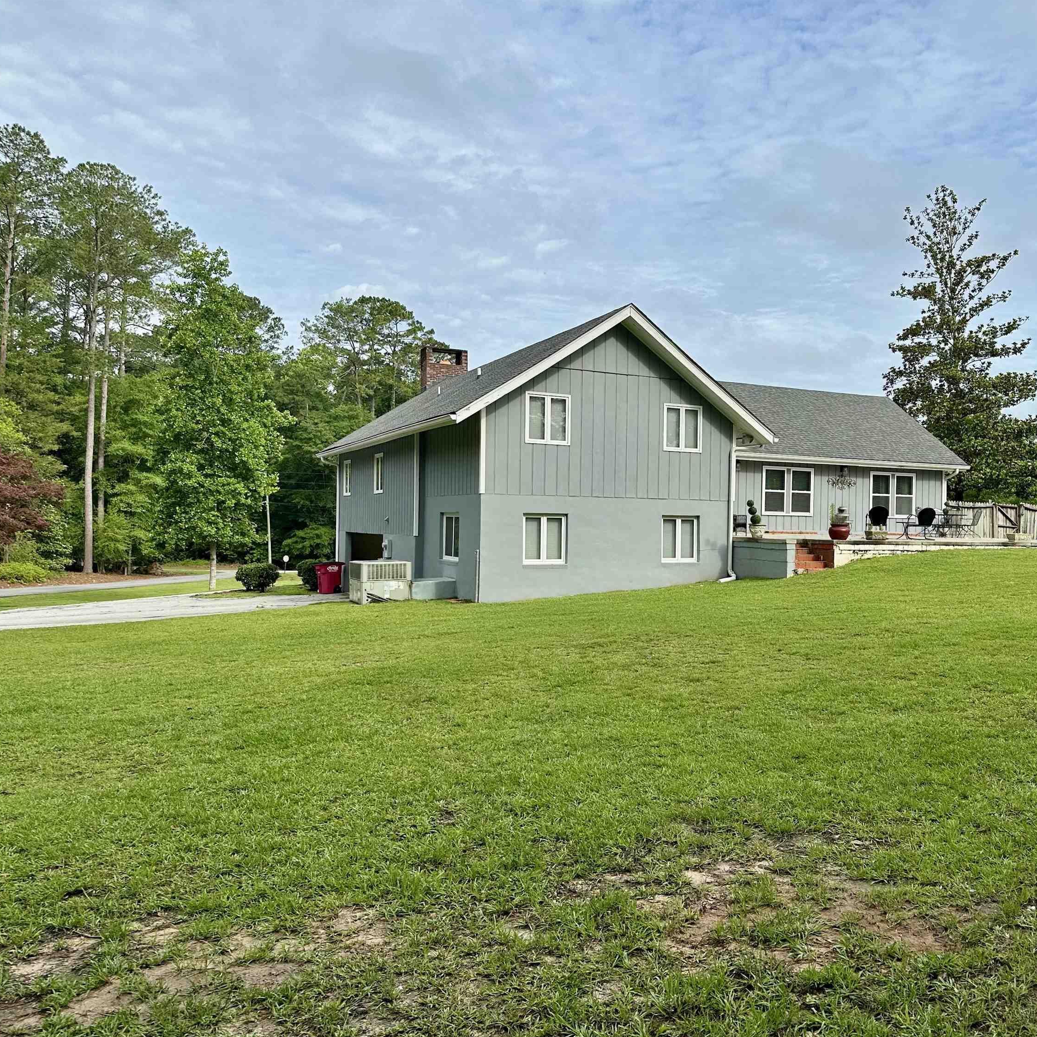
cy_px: 530
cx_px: 688
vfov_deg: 55.6
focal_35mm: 29
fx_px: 983
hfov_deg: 54.5
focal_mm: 6.86
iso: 80
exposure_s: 1/4016
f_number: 1.78
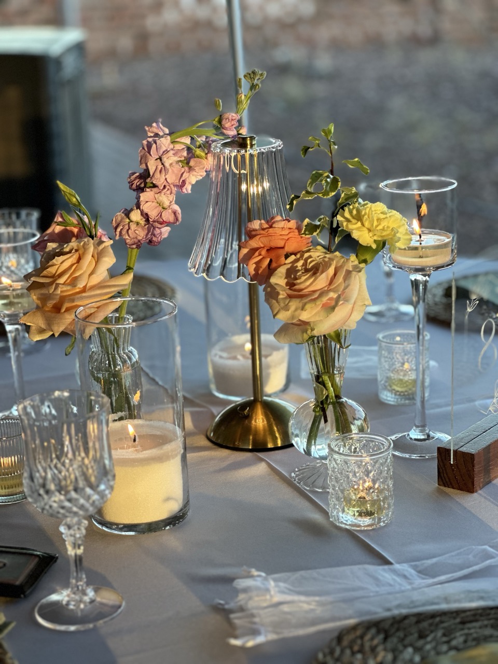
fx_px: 1477
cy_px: 332
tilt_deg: -14.9
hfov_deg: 19.1
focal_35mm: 77
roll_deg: +2.9
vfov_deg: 25.3
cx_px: 249
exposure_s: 1/120
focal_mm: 9
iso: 160
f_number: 2.8
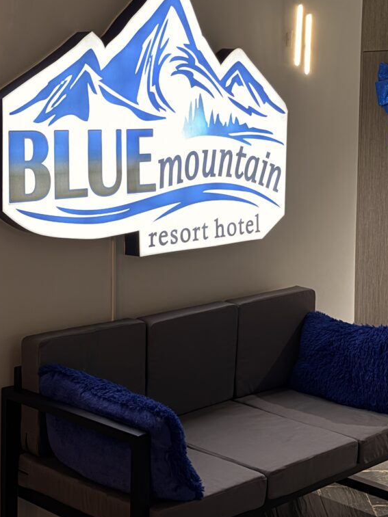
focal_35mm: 65
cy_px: 193
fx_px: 971
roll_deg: -0.4
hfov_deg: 22.6
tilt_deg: -4.9
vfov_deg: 29.7
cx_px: 200
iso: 320
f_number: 1.78
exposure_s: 1/33
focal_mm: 6.76
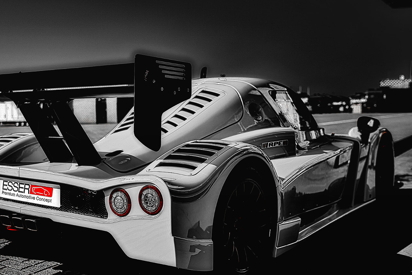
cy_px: 160
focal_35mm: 44
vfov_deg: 30.5
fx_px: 504
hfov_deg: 44.1
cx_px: 156
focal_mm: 35
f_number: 2.8
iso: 100
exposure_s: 1/640
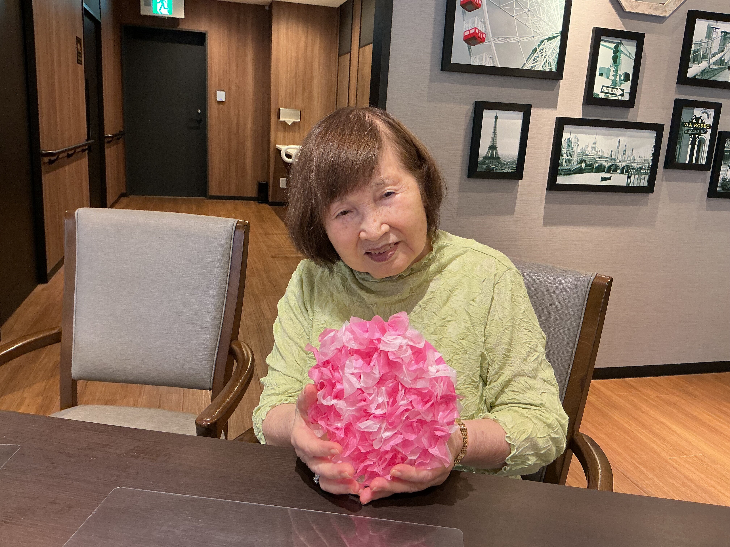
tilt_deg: -13.5
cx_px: 365
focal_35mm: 29
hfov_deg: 61.7
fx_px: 612
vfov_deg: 48.2
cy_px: 274
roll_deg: -3.2
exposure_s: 1/60
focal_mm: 3
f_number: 1.8
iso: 160
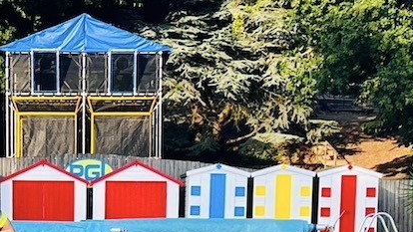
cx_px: 105
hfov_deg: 29.7
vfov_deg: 17.0
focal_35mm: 70
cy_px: 205
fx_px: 767
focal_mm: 5.7
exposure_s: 1/1280
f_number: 1.5
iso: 50
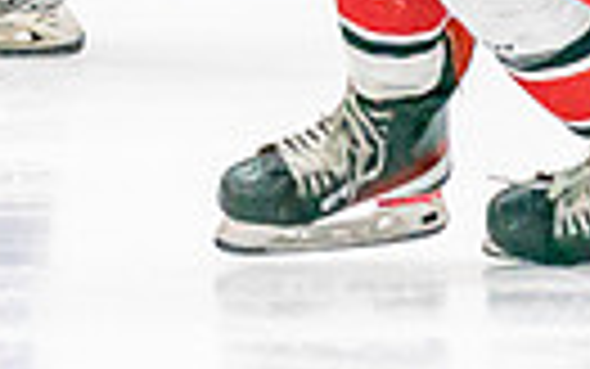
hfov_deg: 1.6
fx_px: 21009
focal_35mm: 1306
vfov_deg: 1.0
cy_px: -535
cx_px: -374
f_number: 2.8
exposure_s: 1/1250
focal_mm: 200
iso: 3200
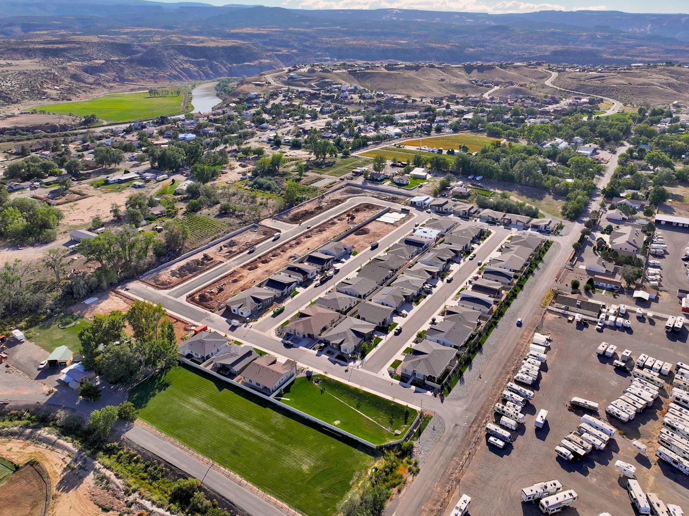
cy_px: 261
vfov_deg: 54.8
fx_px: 497
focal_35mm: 25
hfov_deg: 69.4
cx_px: 353
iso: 260
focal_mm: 12.29
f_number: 2.8
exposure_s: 1/200
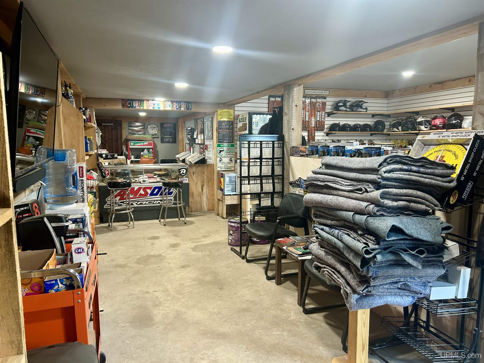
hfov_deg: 67.3
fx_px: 364
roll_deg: +0.0
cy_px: 182
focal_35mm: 26
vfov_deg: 53.1
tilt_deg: -7.6
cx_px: 242
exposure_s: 1/60
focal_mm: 5.7
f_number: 1.5
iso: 200
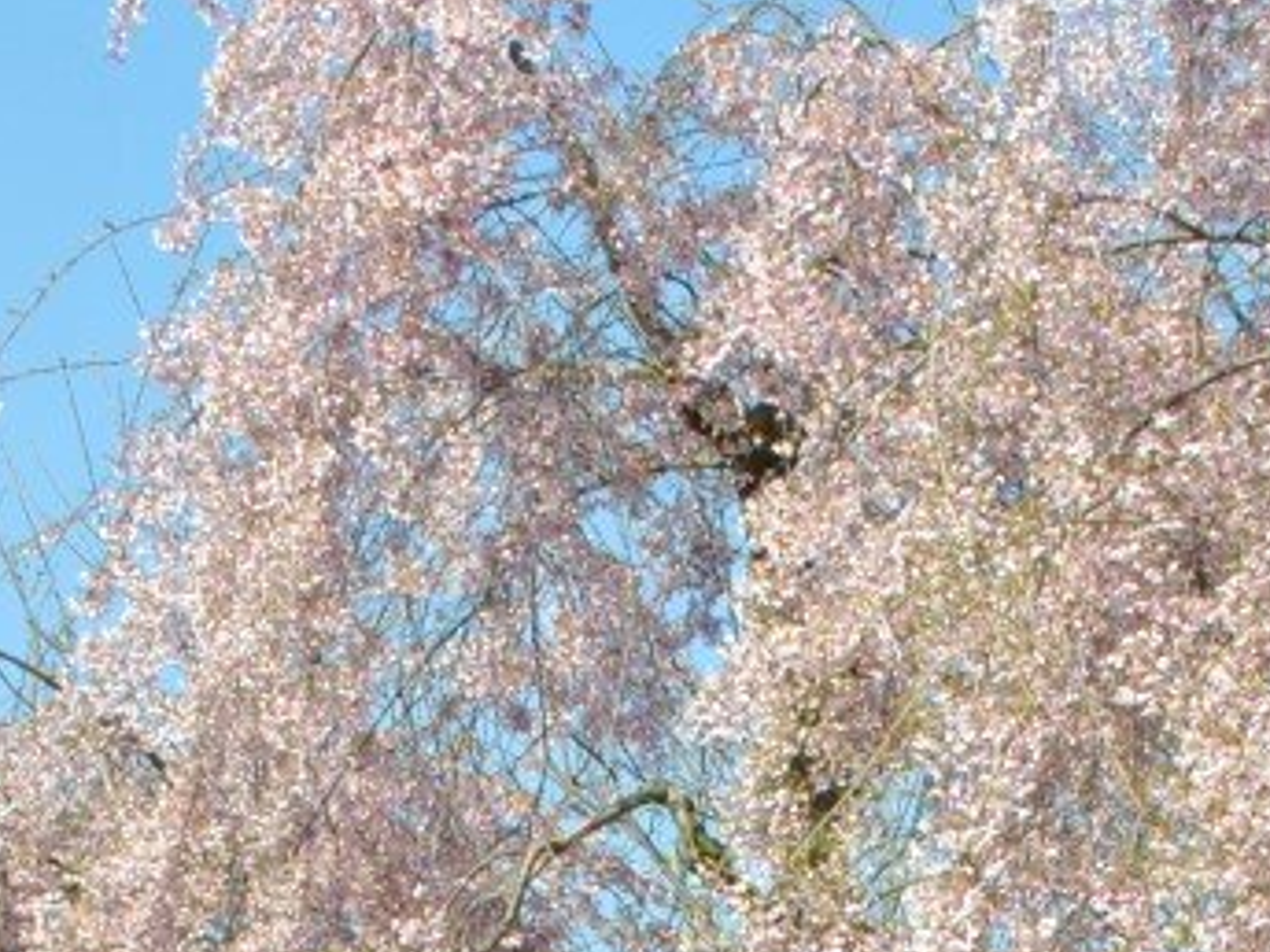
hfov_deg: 13.2
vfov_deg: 9.7
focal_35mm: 149
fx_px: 5467
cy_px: 1398
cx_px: 751
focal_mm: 22
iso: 200
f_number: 13
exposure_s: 1/125
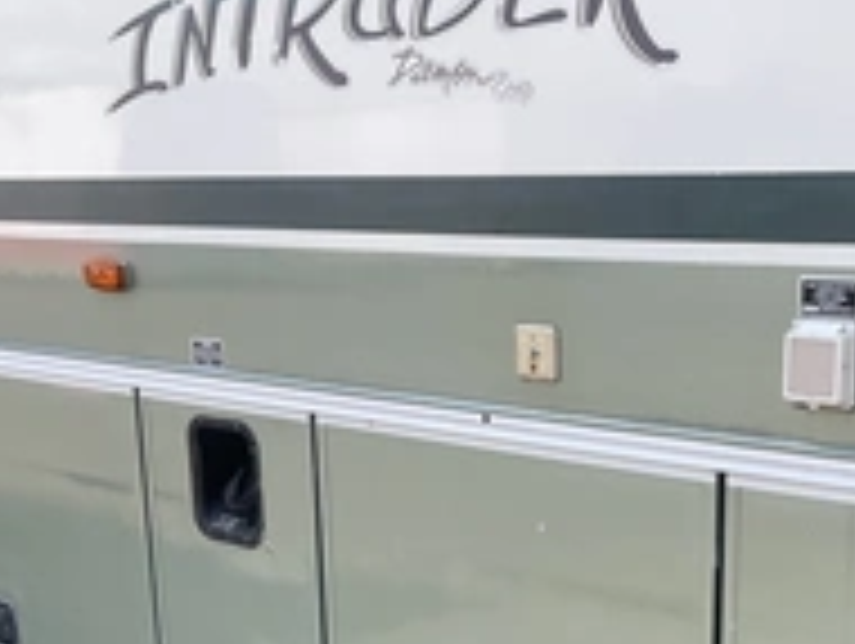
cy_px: 635
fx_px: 1509
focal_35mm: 61
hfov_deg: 31.1
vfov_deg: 23.2
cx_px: 639
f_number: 1.8
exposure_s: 1/529
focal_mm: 3
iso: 25
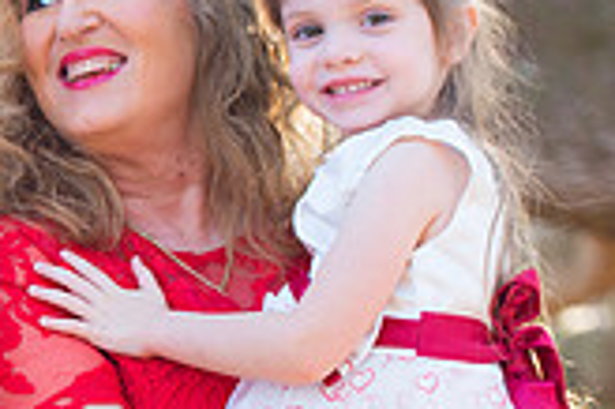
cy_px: 242
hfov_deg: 7.1
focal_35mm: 290
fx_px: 4949
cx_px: -112
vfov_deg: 4.7
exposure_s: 1/125
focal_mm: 82
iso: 200
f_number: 3.5
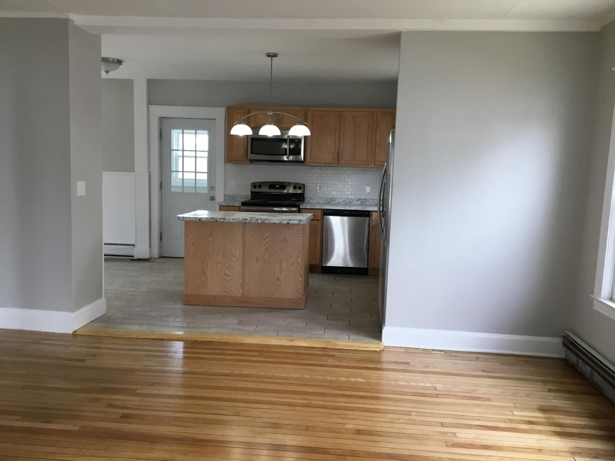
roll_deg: -0.8
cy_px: 230
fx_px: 551
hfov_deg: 58.4
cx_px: 308
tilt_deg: -6.2
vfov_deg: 45.4
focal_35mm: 31
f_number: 2.4
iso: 25
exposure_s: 1/30
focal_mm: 3.3
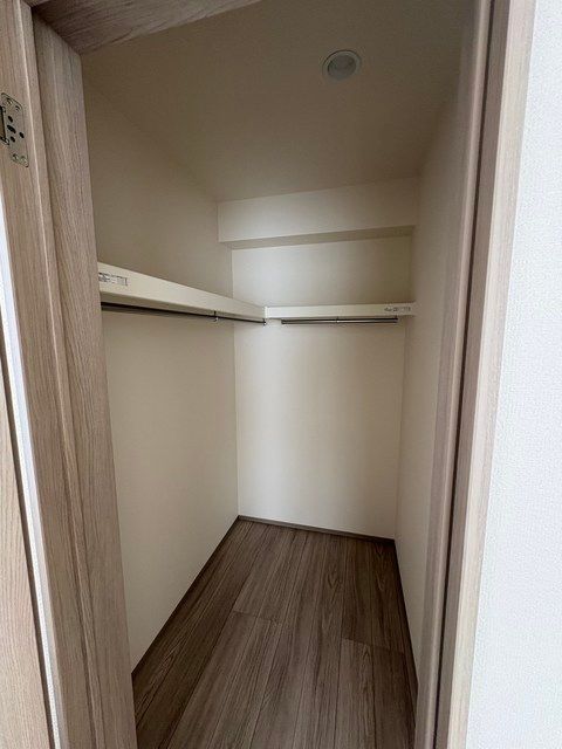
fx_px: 303
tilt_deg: -7.9
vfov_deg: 102.1
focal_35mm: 14
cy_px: 374
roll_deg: +1.2
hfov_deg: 85.7
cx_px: 281
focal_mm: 2.22
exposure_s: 1/88
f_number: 2.2
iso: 250
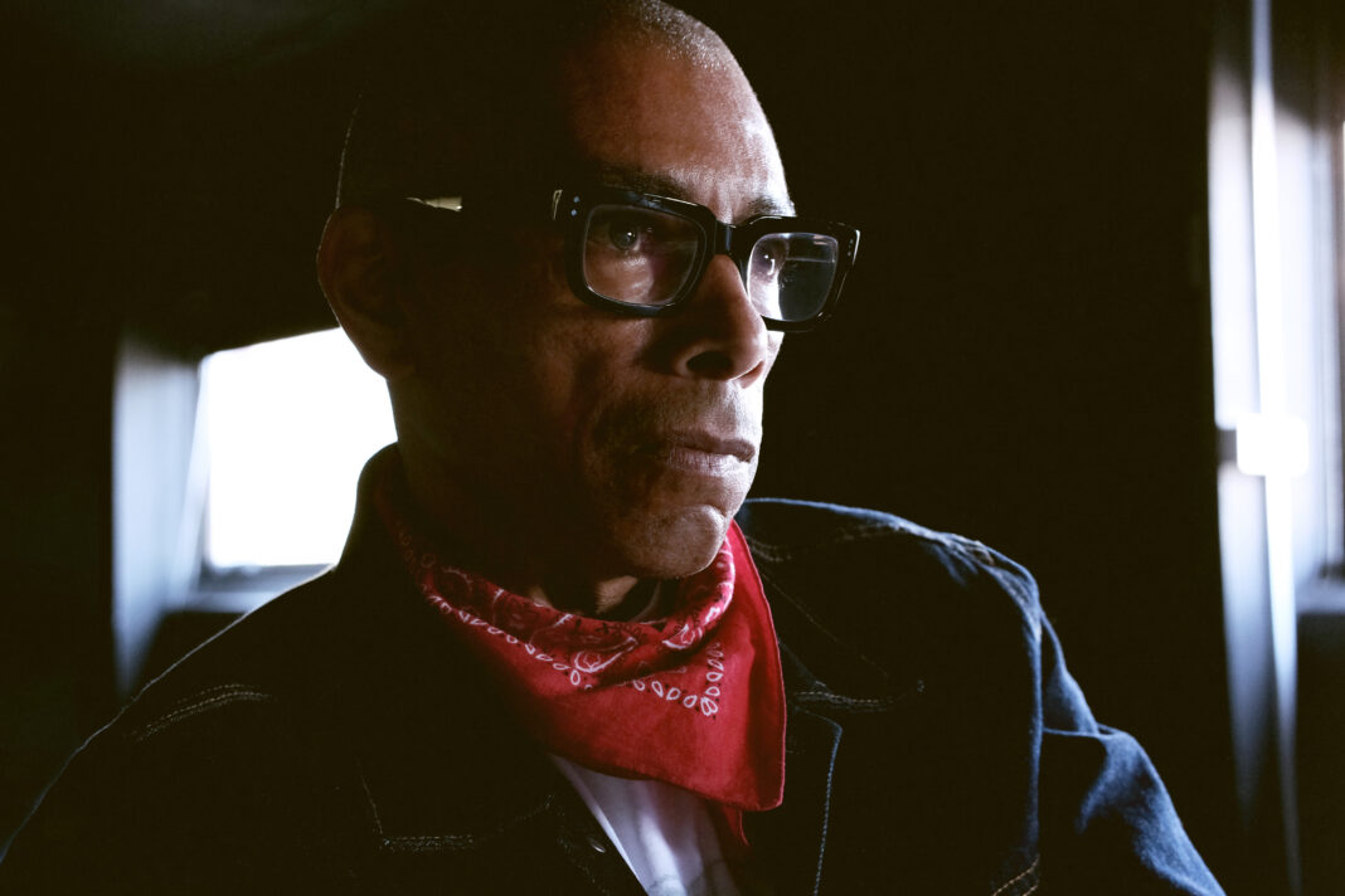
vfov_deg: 25.5
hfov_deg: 37.5
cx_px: 672
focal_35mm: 53
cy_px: 448
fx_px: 1980
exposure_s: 1/80
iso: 2500
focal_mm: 35
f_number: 4
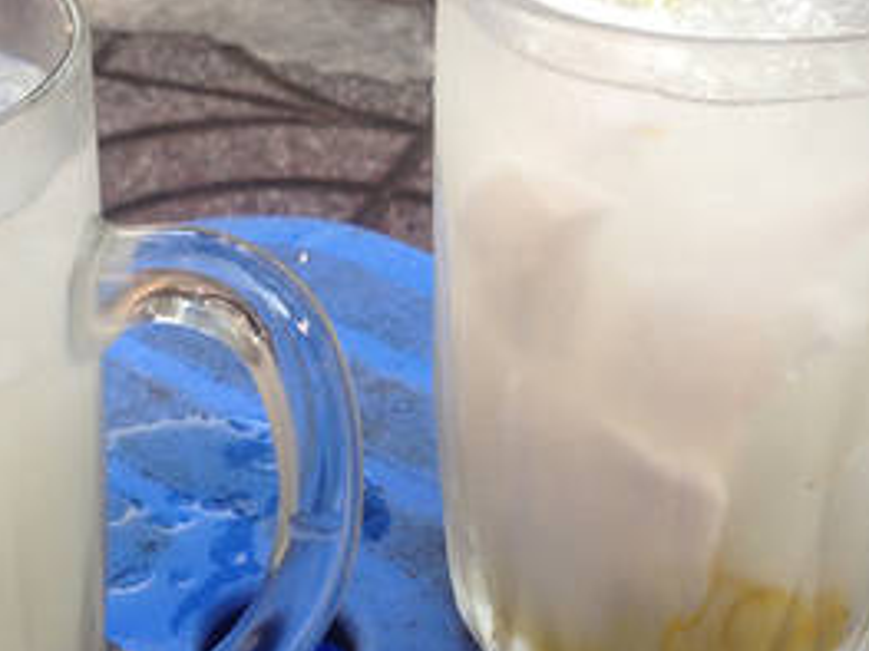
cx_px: 192
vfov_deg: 18.4
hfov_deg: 24.1
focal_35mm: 80
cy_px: 317
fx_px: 2007
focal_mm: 4.28
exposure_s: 1/120
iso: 64
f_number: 2.4
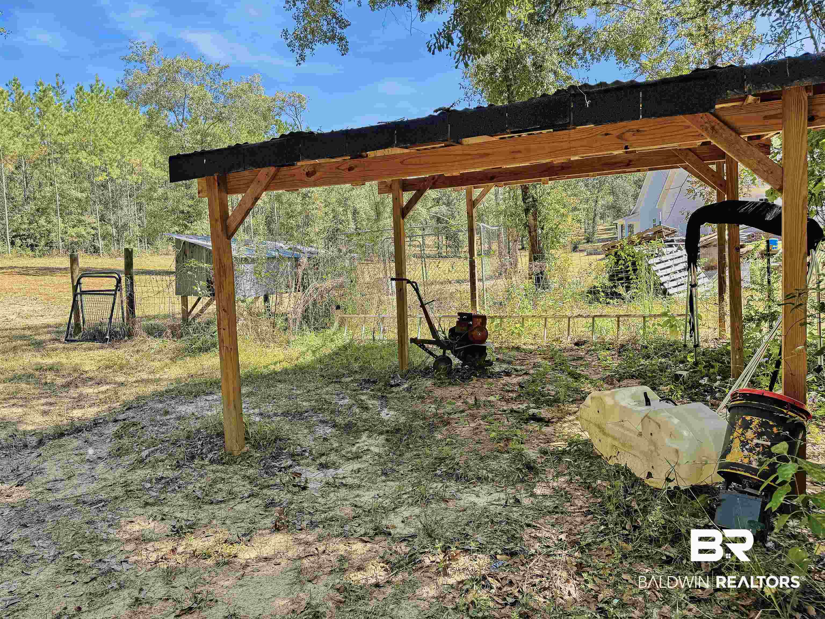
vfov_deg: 56.8
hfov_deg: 71.6
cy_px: 310
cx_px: 412
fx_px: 572
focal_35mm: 24
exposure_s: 1/582
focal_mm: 6.86
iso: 80
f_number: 1.78
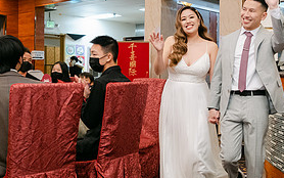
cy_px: 77
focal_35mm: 51
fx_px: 395
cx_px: 191
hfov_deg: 39.1
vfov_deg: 25.3
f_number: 2.8
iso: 800
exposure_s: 1/125
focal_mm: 16
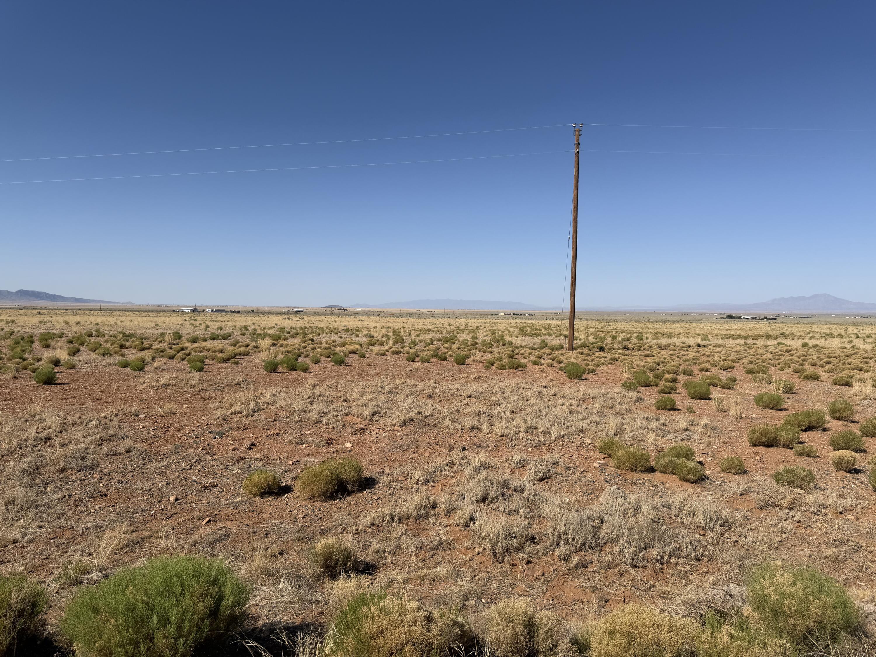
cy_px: 328
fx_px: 607
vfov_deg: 56.8
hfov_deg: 71.6
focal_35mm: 24
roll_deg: +0.2
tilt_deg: -2.8
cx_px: 438
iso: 80
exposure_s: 1/8130
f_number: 1.78
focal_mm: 6.76
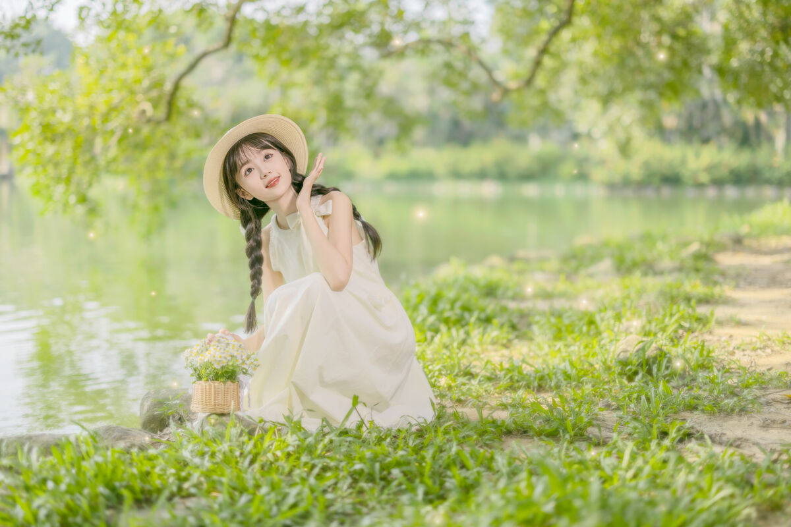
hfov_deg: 39.6
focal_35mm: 50
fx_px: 1099
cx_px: 396
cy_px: 264
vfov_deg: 27.0
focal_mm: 50
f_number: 1.2
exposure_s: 1/2500
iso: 100
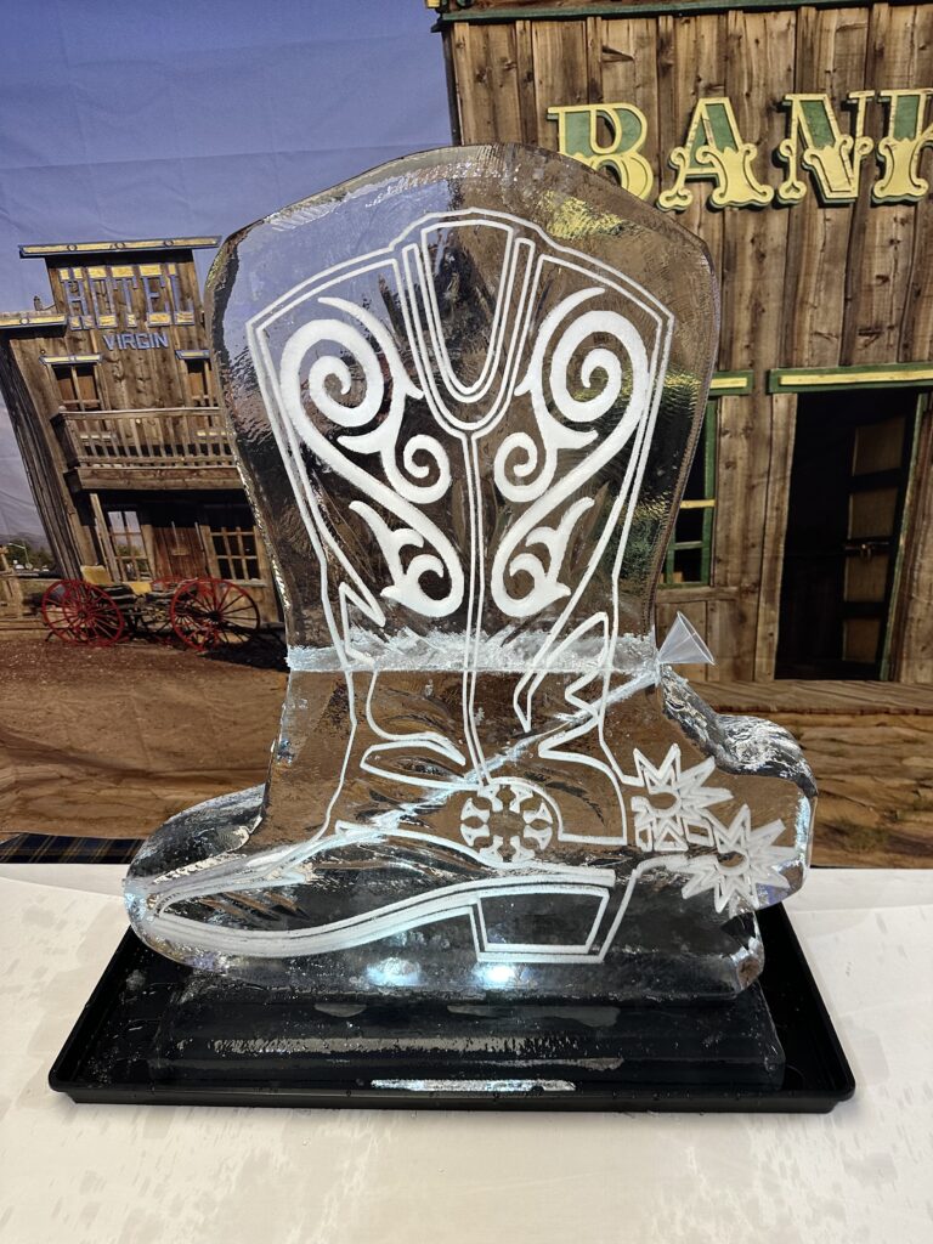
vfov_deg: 71.6
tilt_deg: -22.8
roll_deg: +2.9
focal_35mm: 24
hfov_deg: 56.8
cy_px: 622
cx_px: 466
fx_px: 862
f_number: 1.78
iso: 160
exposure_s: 1/50
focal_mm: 6.86
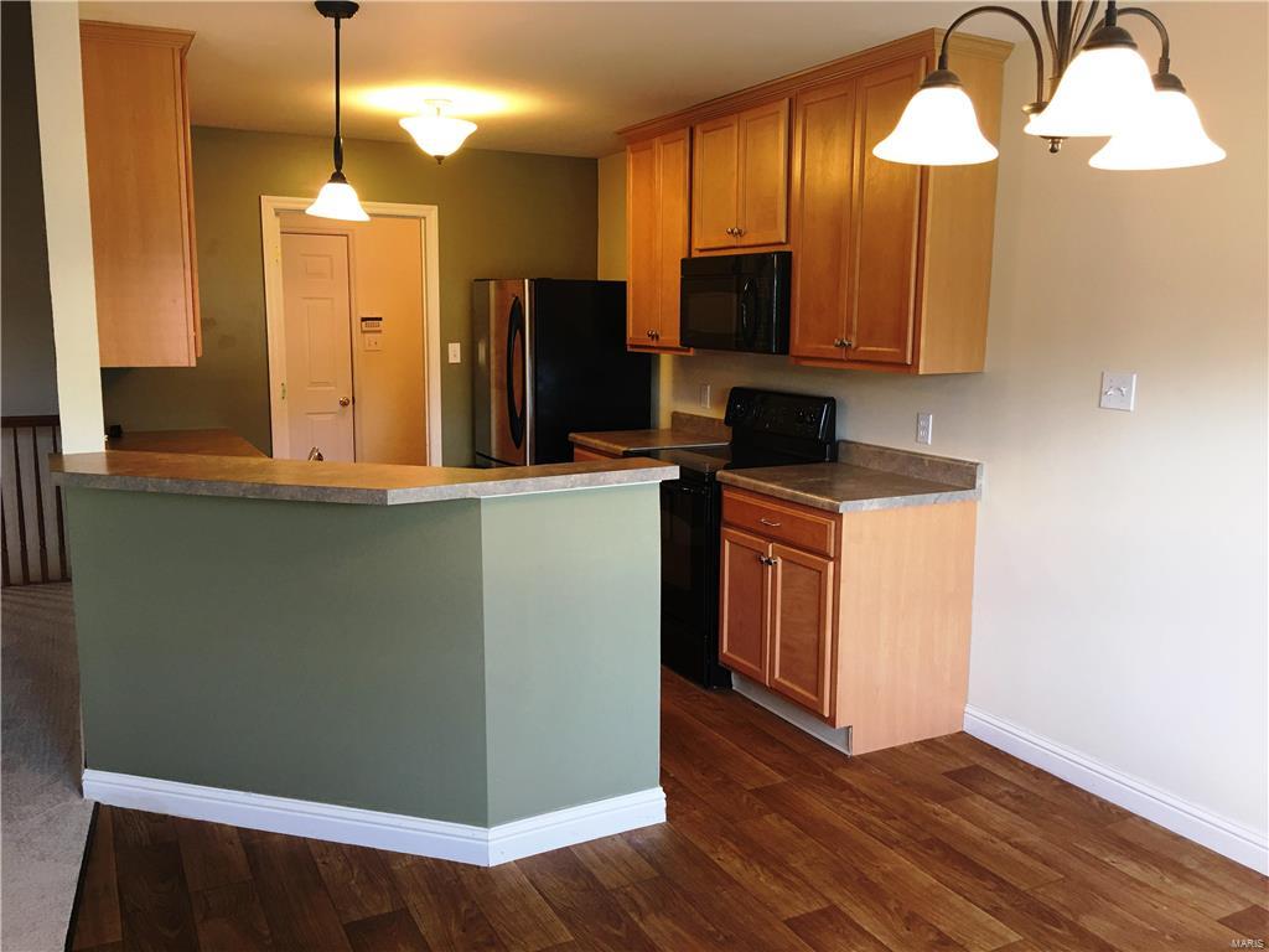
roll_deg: +1.2
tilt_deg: -8.3
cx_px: 634
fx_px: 1063
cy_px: 476
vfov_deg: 48.2
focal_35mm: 29
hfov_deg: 61.7
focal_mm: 4.15
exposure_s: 1/15
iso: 32
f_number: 2.2
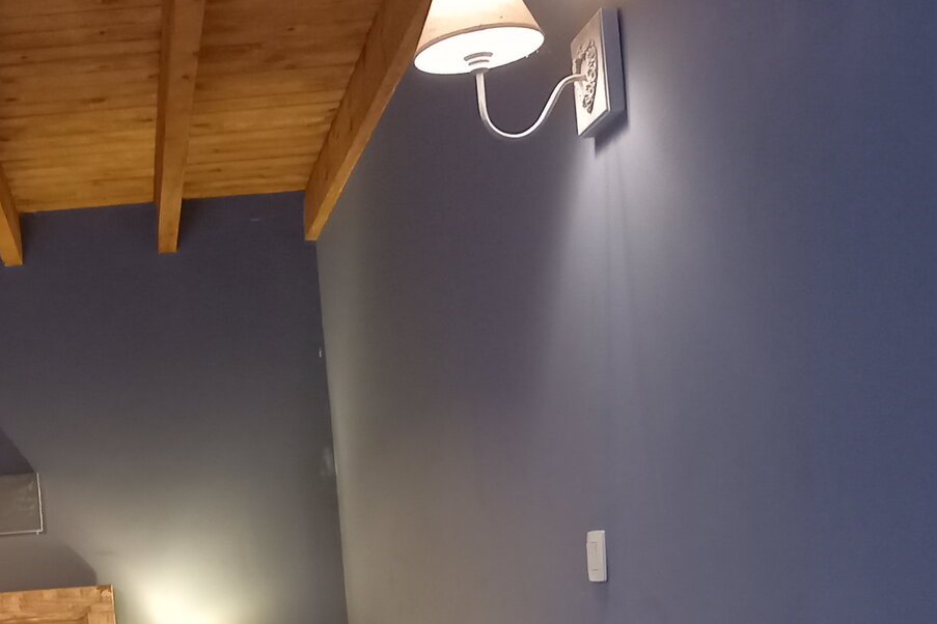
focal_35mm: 59
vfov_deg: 21.8
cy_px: 689
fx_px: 1536
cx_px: 149
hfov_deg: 32.7
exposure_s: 1/20
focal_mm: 4.6
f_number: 2
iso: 1250
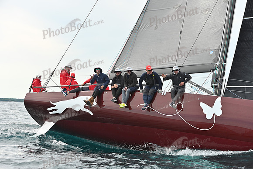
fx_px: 492
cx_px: 126
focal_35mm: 70
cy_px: 84
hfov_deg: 28.8
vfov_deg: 19.5
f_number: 5.6
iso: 320
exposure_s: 1/1000
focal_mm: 70
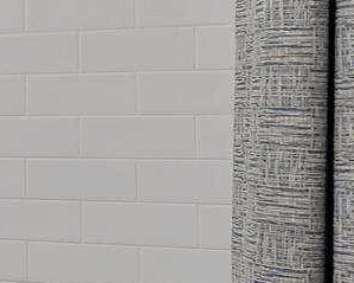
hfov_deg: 10.7
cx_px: -774
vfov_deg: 17.1
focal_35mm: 90
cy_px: 152
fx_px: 943
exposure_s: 1/15
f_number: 5.6
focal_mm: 14
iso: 250
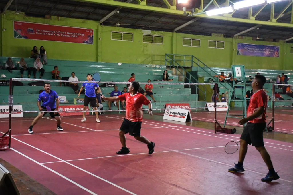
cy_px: 98
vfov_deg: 26.5
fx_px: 415
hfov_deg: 38.9
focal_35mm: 51
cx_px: 146
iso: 14400
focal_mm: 34
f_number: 4.2
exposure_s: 1/320
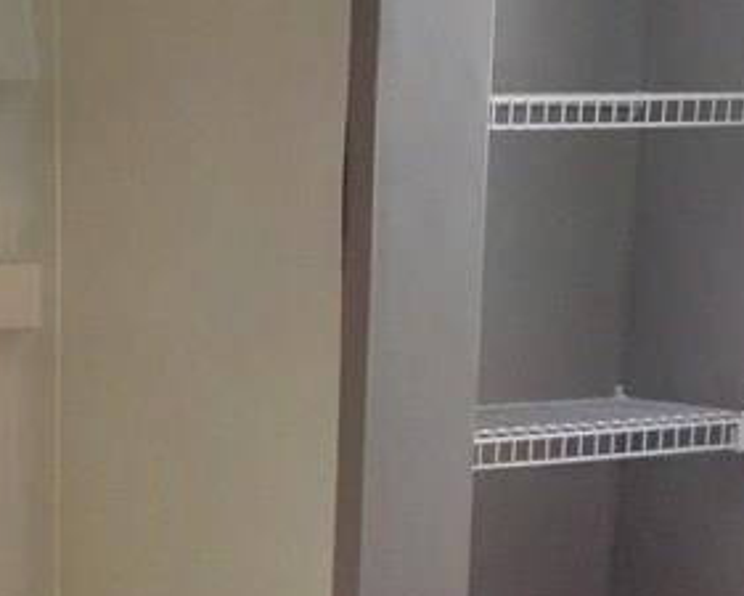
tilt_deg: -11.2
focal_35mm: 103
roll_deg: -1.1
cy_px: 673
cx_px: 148
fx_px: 2269
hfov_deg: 18.5
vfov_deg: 14.6
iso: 250
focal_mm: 4.15
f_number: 2.2
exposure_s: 1/24
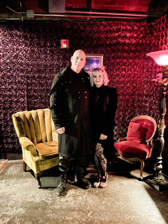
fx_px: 162
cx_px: 84
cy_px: 112
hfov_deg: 54.9
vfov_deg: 69.4
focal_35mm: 25
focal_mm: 5.1
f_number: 1.6
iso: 2000
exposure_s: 1/5
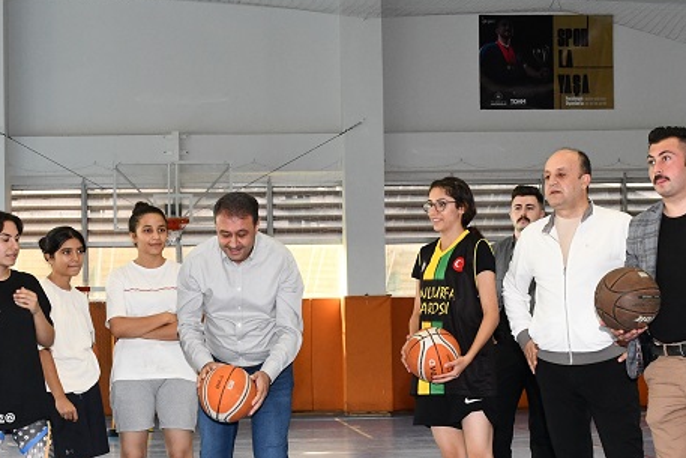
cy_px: 307
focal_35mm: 81
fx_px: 1544
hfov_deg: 25.0
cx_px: 265
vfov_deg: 16.8
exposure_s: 1/100
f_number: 8
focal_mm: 32
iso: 1600
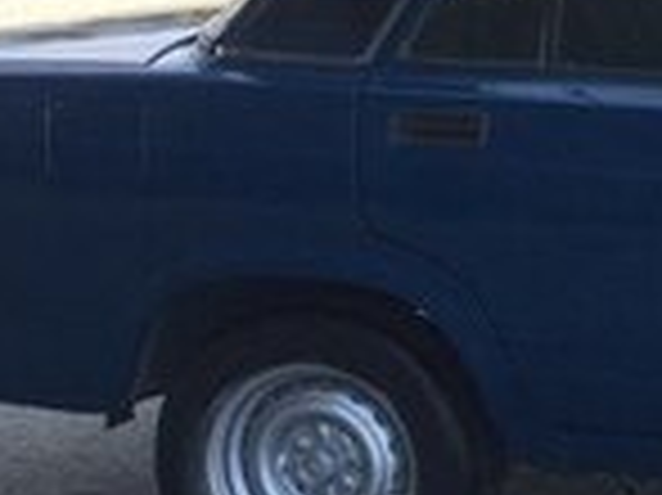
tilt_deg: -12.5
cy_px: 254
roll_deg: -3.7
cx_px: 1153
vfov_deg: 11.4
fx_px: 2484
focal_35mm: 130
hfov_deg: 13.7
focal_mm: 4.15
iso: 32
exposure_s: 1/842
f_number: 2.2
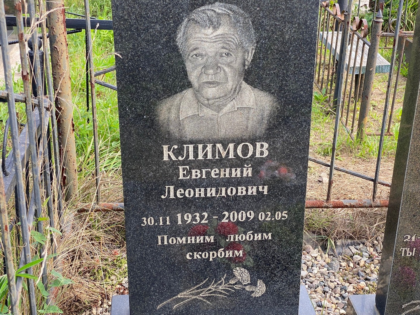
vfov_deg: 28.0
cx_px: 210
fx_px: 631
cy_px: 158
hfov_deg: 36.8
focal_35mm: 52
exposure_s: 1/129
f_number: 2
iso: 20
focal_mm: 6
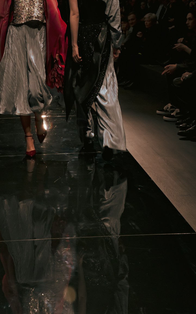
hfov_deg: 19.0
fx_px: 581
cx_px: 52
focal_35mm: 68
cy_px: 62
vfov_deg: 29.5
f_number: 5
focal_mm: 40
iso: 1600
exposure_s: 1/125
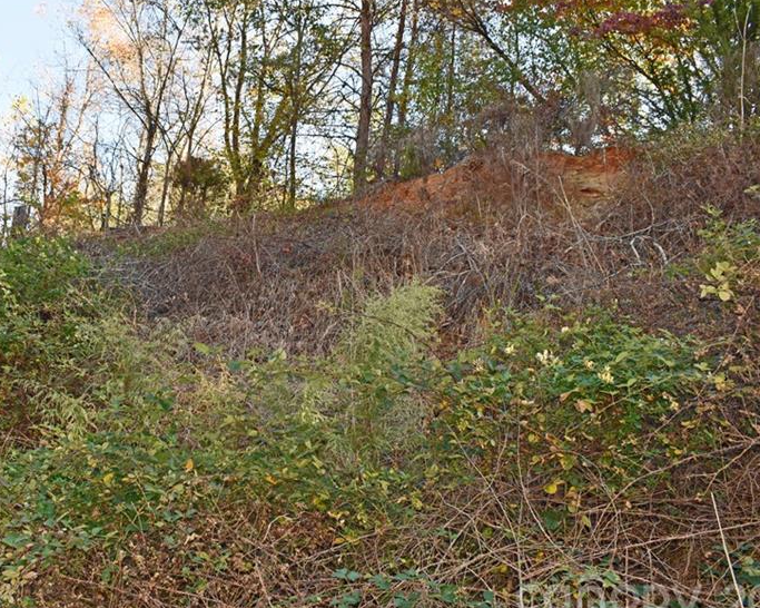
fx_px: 854
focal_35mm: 38
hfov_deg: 47.5
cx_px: 279
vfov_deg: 39.1
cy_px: 295
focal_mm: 18
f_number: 5.6
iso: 180
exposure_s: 1/125
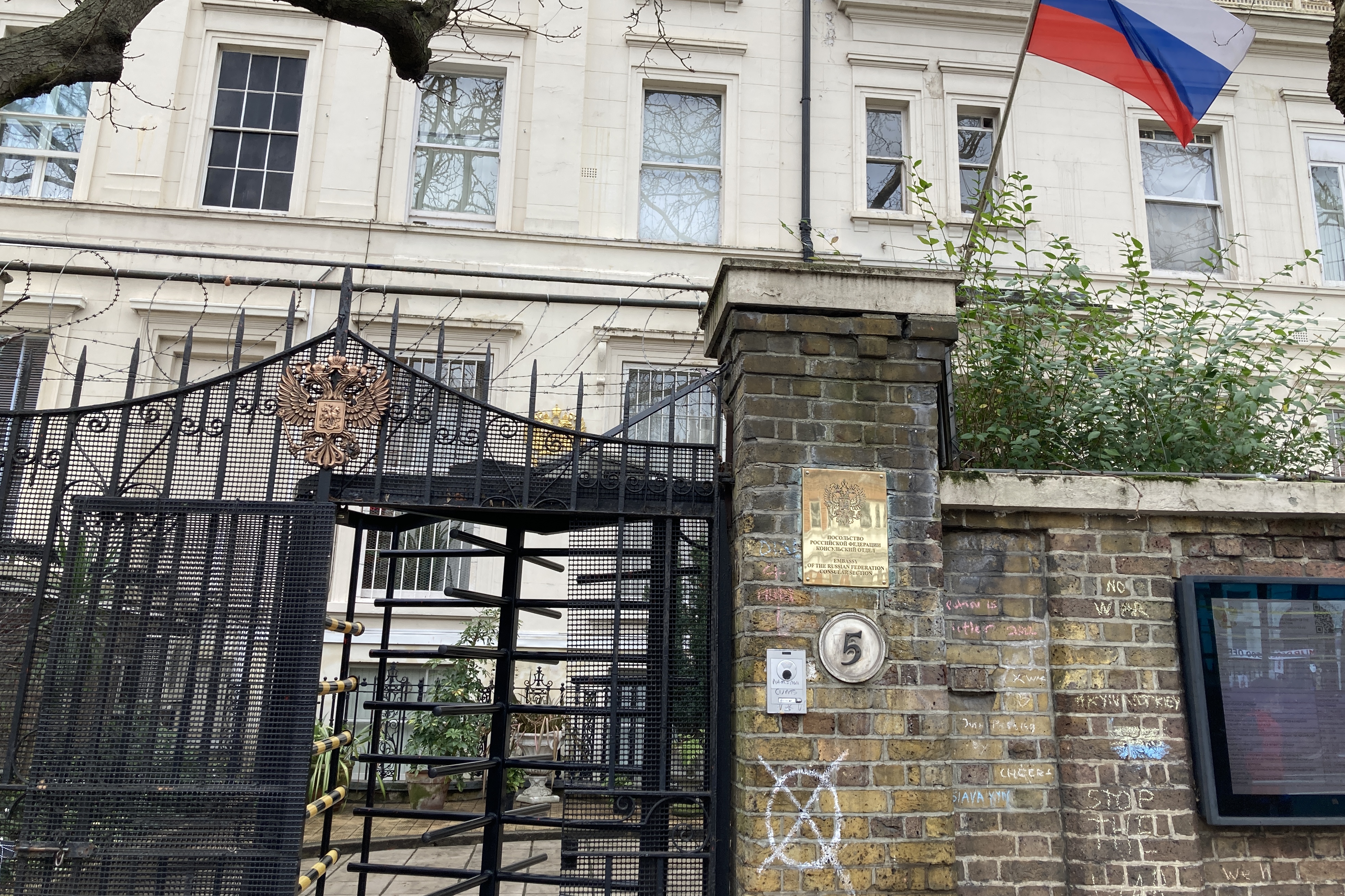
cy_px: 392
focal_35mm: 30
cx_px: 692
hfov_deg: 61.9
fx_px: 1121
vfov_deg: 43.5
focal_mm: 3.99
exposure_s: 1/307
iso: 20
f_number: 1.8
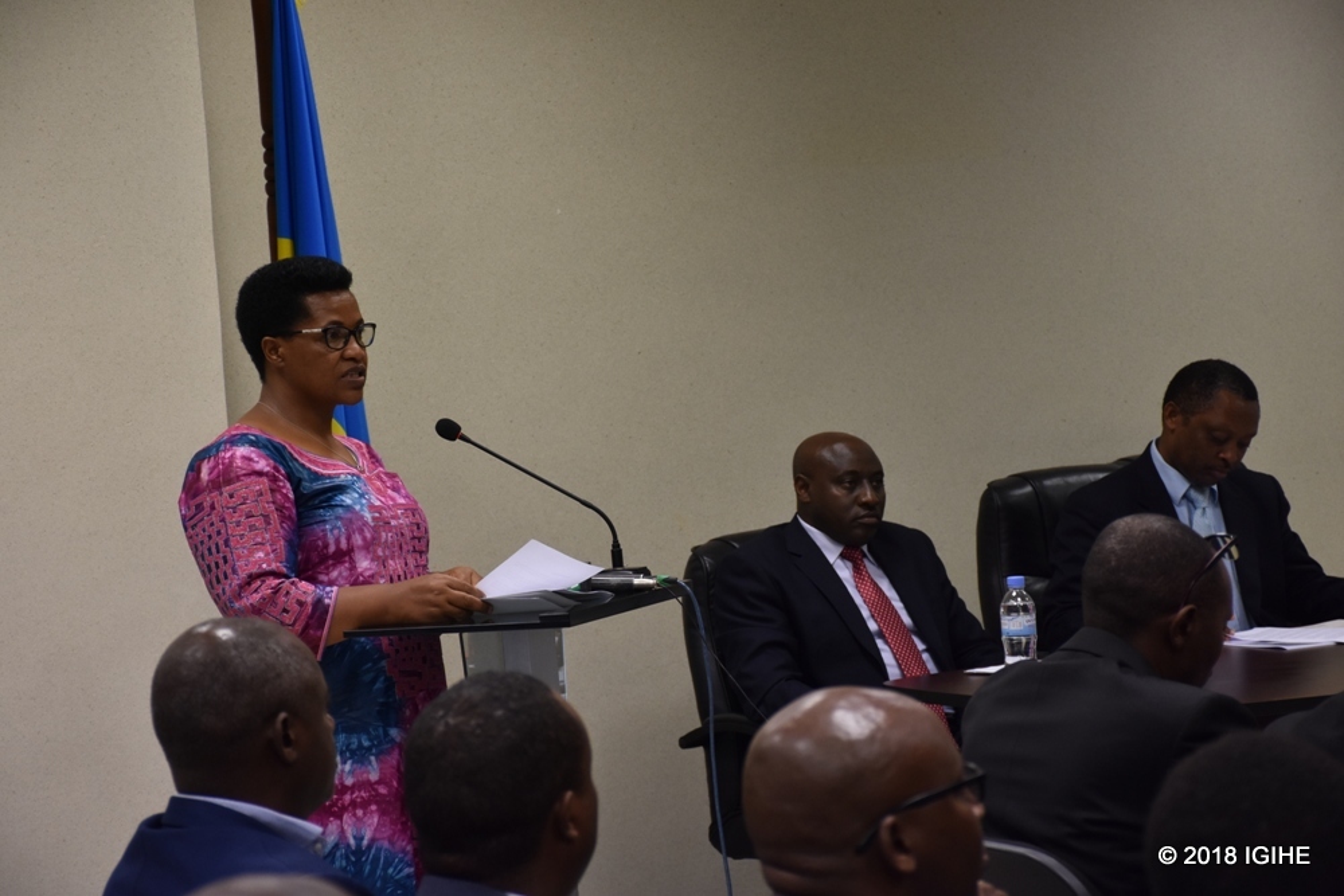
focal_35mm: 112
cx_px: 672
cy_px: 448
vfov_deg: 12.2
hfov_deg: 18.2
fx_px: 4200
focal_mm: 75
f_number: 5
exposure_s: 1/60
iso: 800
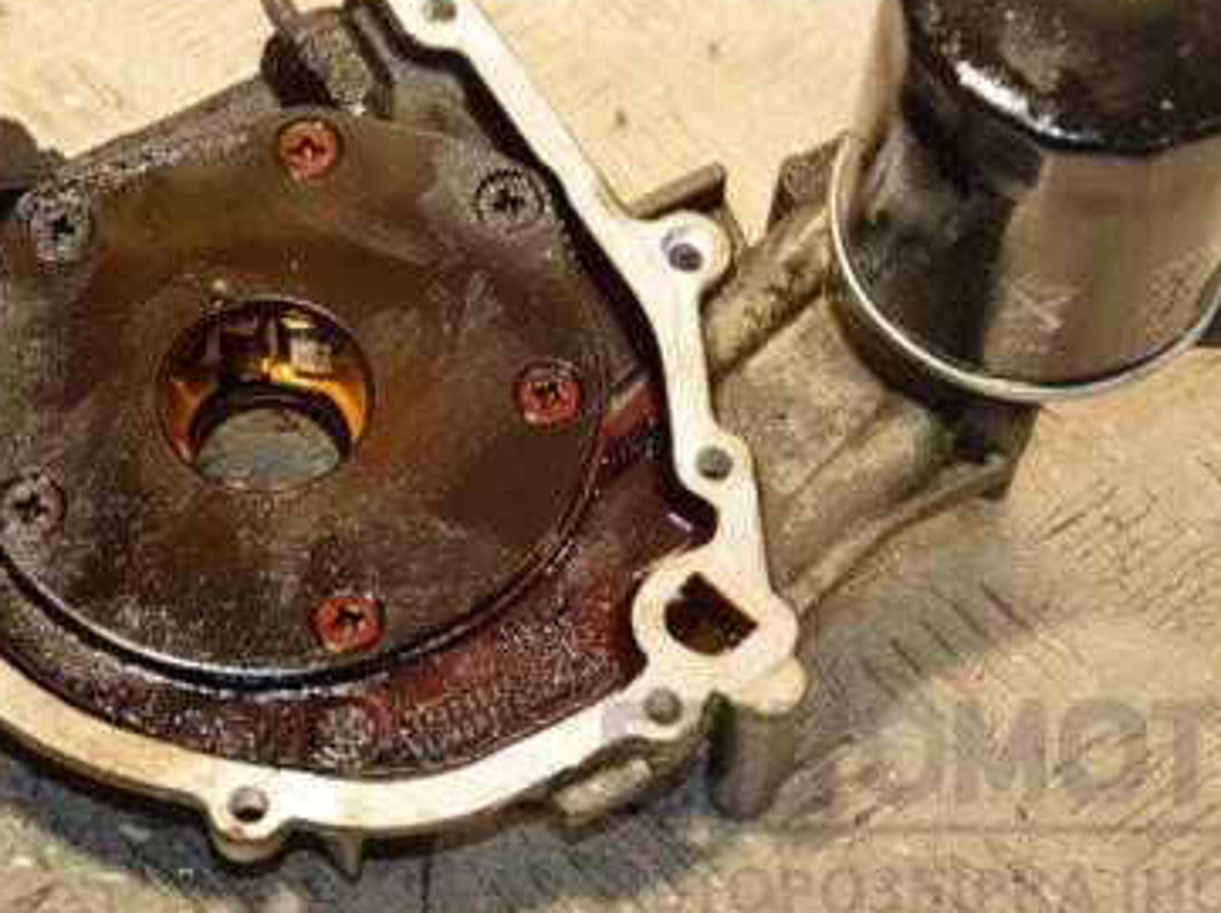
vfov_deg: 12.3
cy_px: 301
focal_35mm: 120
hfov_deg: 16.4
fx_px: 4229
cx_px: 538
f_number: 5
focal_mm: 50
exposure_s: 1/160
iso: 800
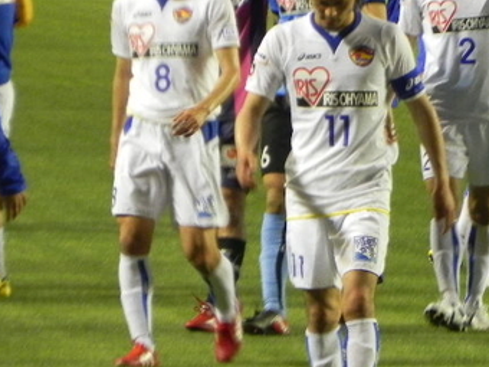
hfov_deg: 2.5
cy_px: 89
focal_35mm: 793
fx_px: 11202
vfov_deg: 1.9
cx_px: 452
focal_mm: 59.9
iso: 400
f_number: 5
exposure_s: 1/58
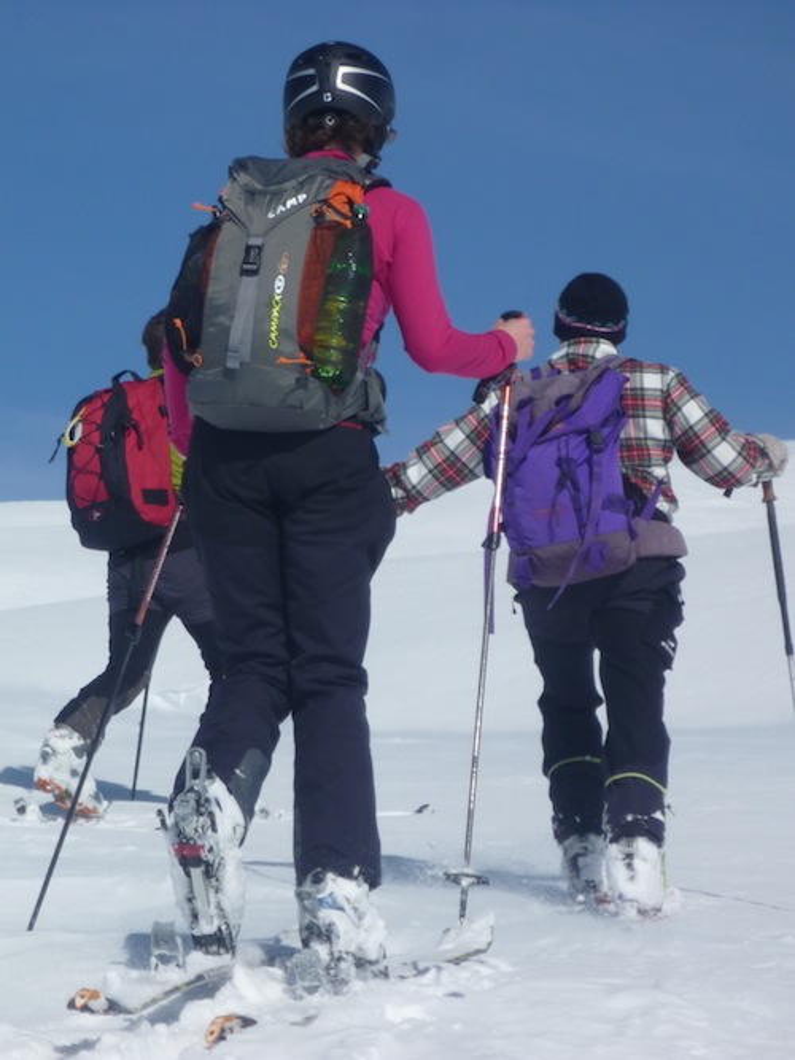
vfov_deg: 15.4
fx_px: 3921
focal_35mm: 128
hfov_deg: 11.6
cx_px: 398
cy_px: 530
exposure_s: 1/800
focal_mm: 22.8
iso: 80
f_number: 5.9
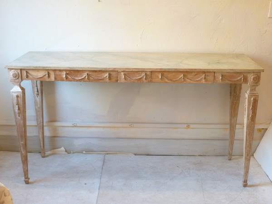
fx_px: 409
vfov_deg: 28.0
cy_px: 102
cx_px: 136
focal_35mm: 52
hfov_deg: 36.8
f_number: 3.8
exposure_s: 1/15
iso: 400
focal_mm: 8.5
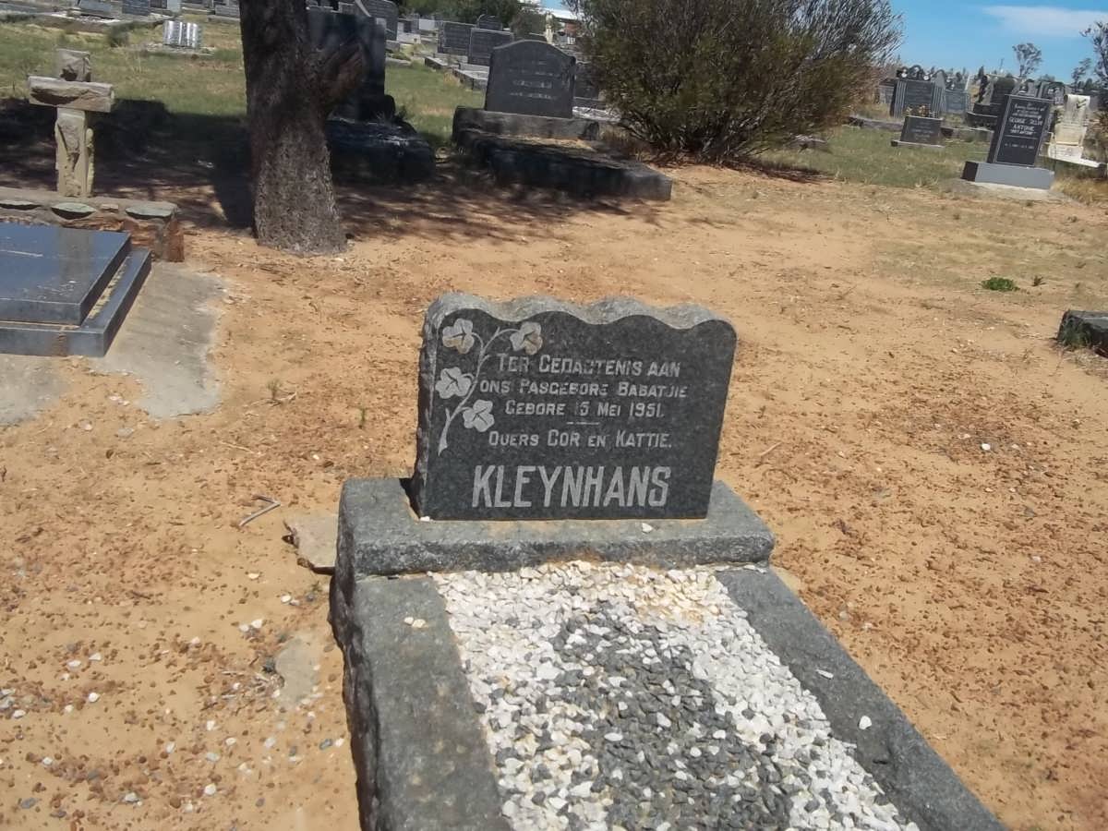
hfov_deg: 56.8
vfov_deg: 44.2
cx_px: 554
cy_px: 416
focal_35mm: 32
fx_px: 1024
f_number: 5.5
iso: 80
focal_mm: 5.7
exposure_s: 1/640
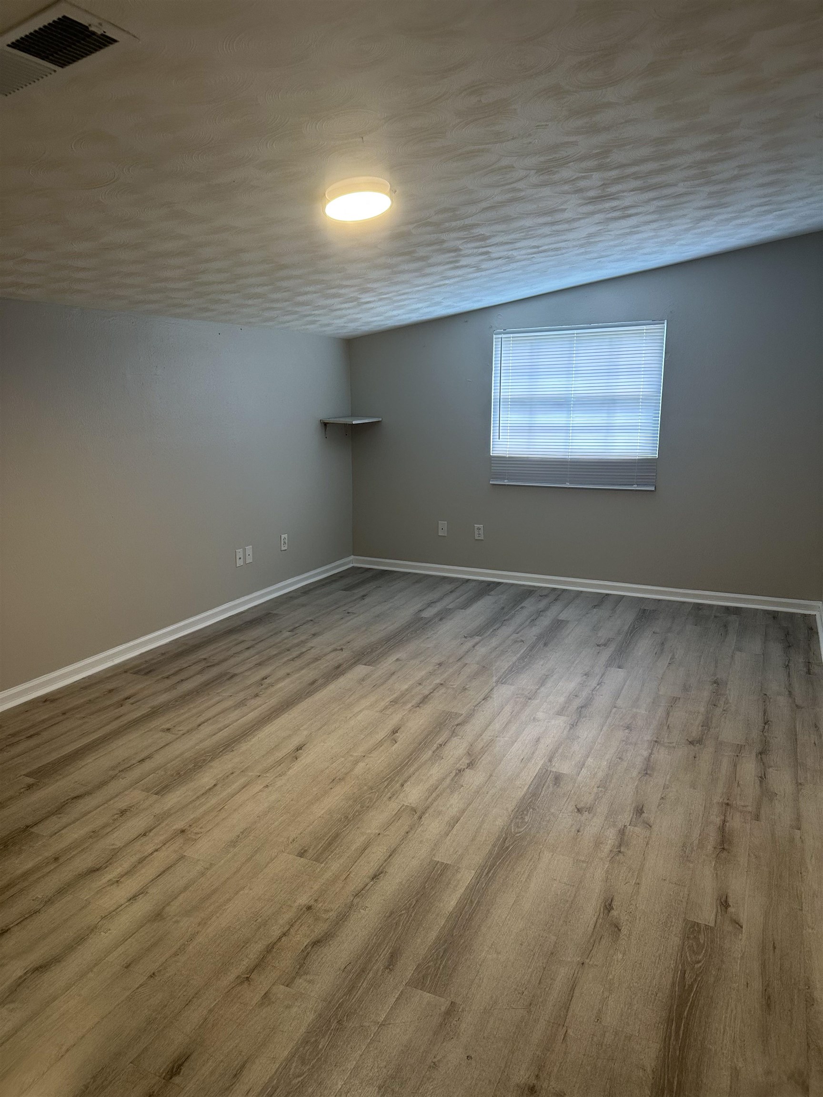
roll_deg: +1.0
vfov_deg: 71.6
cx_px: 412
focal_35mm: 24
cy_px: 548
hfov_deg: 56.8
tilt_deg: -12.2
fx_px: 761
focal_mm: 6.86
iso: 160
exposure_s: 1/60
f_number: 1.78
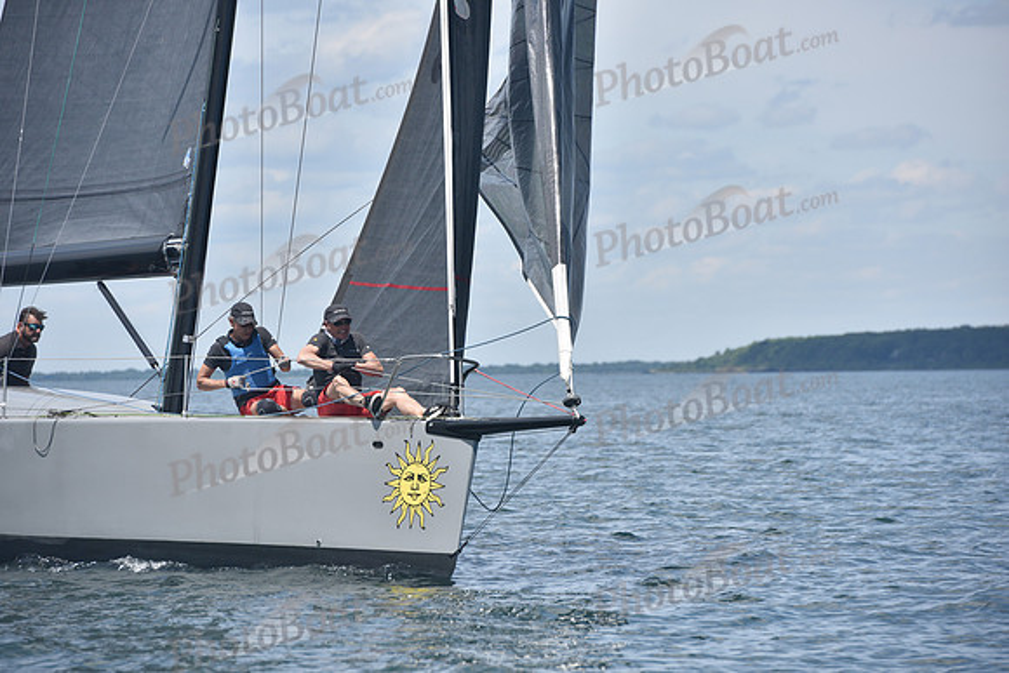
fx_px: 5607
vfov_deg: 6.9
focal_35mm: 200
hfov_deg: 10.3
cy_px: 336
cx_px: 504
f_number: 7.1
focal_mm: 200
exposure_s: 1/800
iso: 320
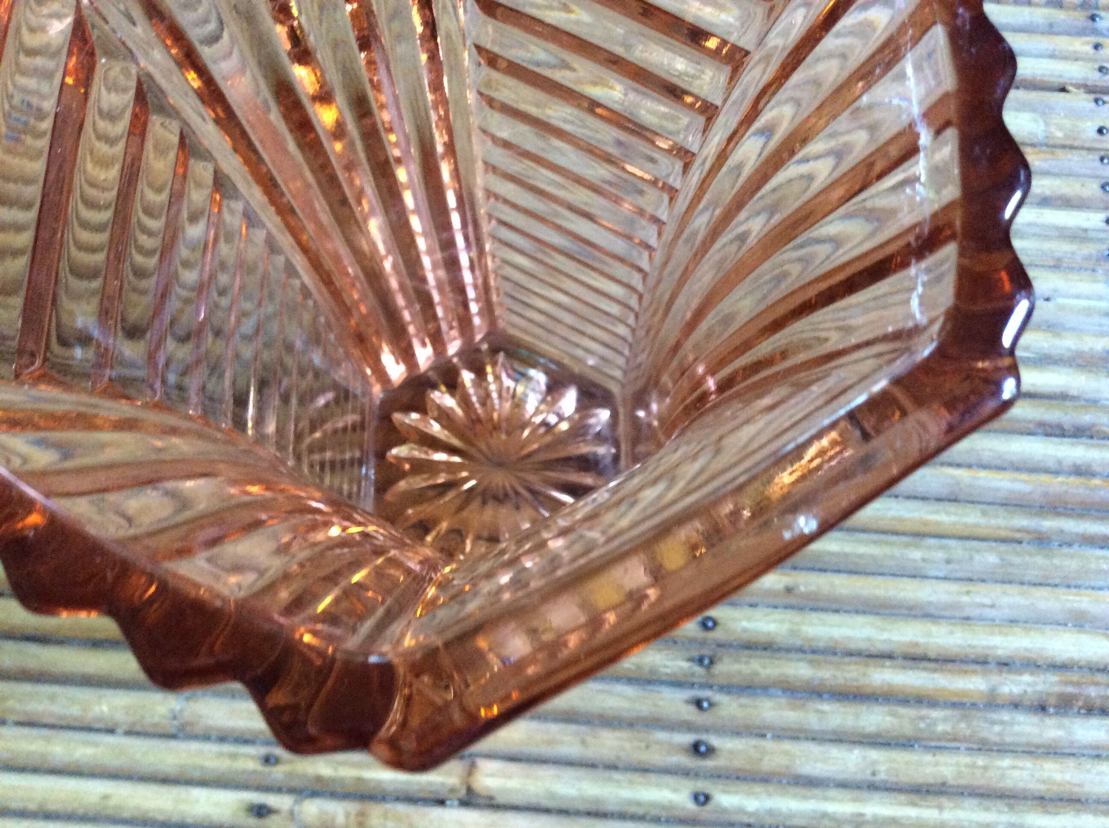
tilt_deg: -73.4
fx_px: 1024
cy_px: 414
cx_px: 554
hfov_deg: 56.9
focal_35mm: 32
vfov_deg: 44.1
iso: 320
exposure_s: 1/20
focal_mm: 3.3
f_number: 2.4
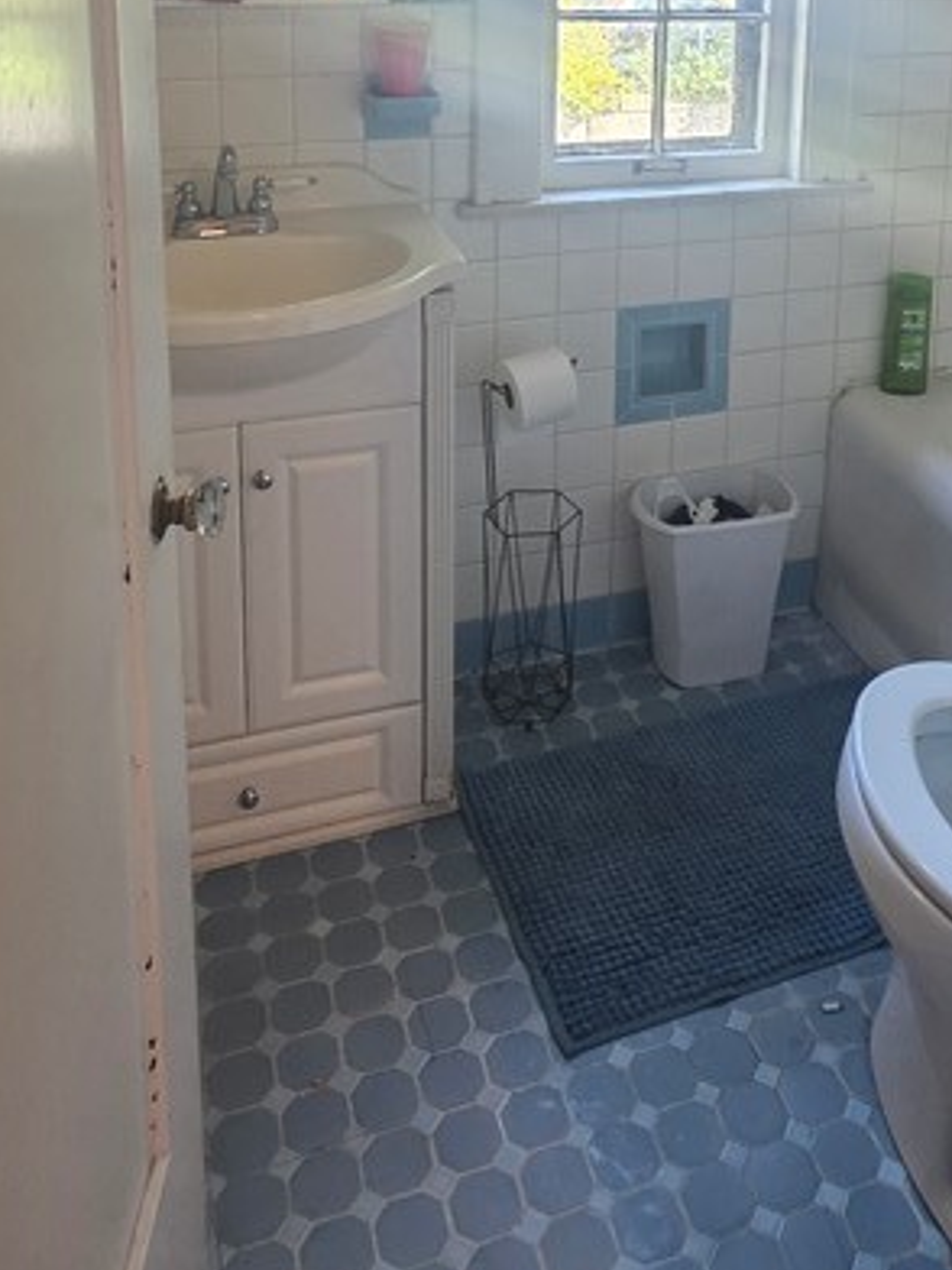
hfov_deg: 41.2
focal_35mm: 34
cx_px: 641
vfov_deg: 47.3
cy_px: 78
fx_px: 1247
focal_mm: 2.2
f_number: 1.9
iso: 250
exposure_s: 1/60
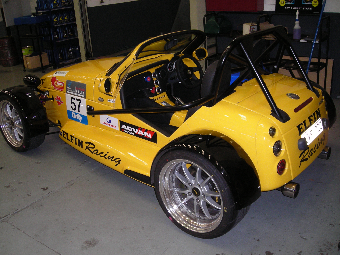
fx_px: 373
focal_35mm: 38
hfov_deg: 49.0
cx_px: 170
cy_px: 128
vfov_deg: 37.7
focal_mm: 6.3
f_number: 3.2
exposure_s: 1/60
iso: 195
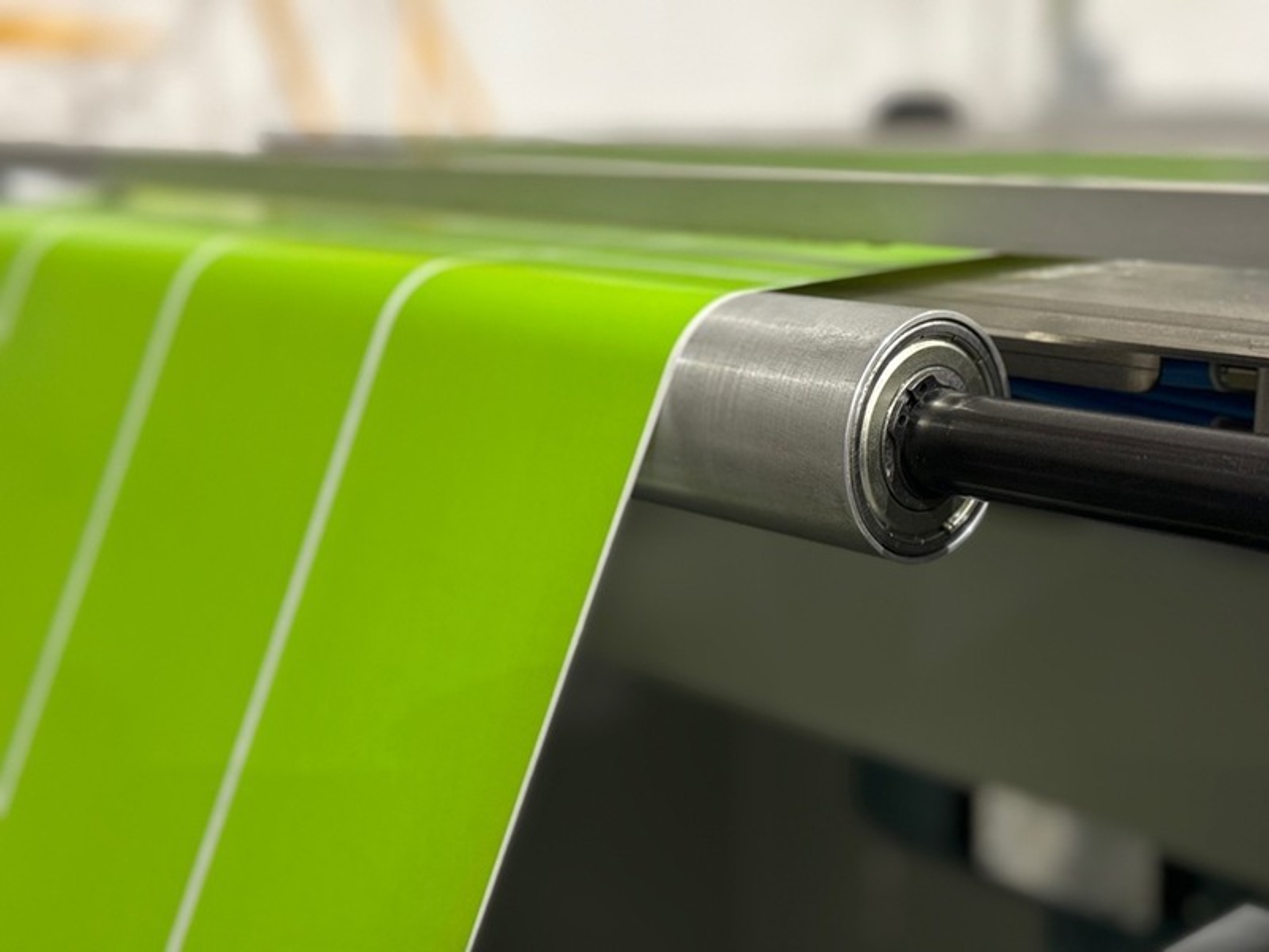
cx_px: 634
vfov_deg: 30.3
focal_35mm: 48
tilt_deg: -11.3
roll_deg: +0.4
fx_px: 1760
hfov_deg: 39.7
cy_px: 476
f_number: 1.78
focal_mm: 6.76
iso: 200
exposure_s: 1/60
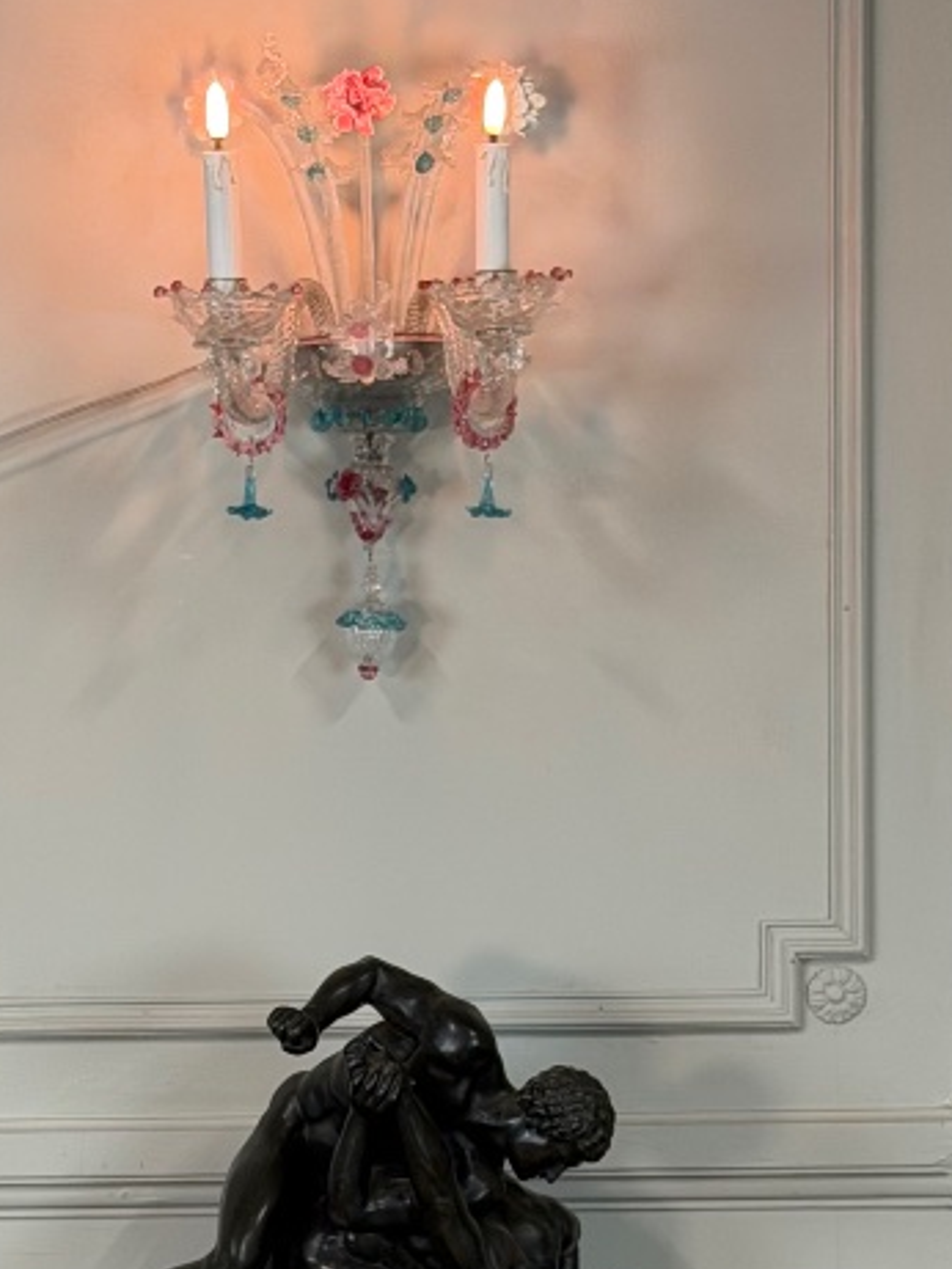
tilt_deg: -1.5
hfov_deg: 11.9
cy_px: 930
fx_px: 4582
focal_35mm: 125
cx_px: 426
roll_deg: +0.8
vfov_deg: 15.7
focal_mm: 6.76
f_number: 1.78
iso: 125
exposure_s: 1/50
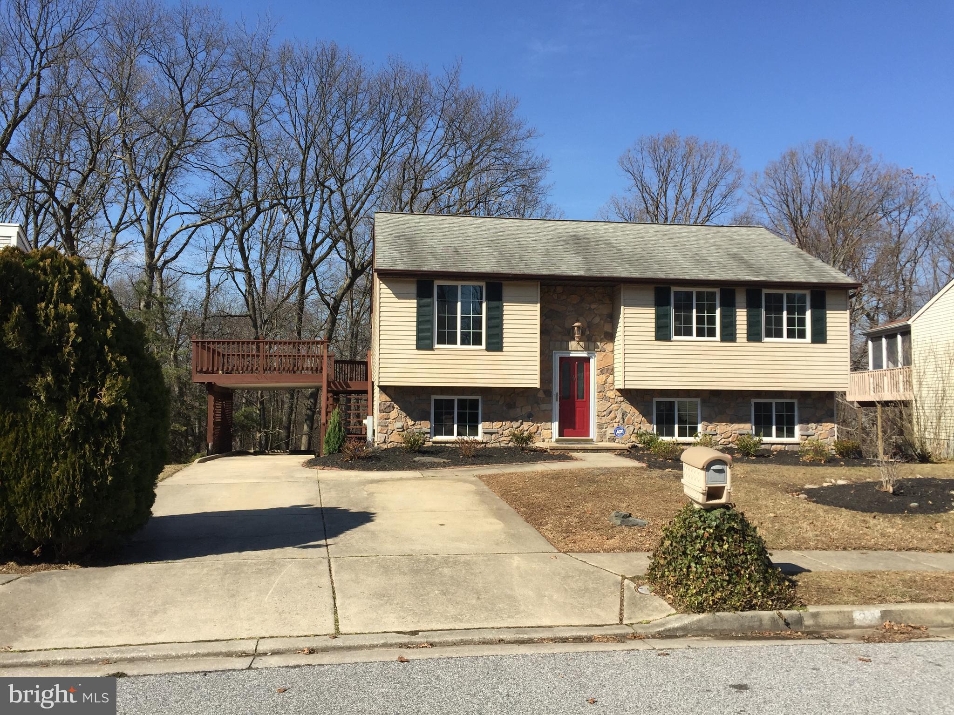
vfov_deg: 48.2
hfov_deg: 61.7
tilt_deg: +2.9
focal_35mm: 29
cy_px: 358
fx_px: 799
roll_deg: -0.2
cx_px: 477
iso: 32
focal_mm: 4.15
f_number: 2.2
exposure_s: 1/1721
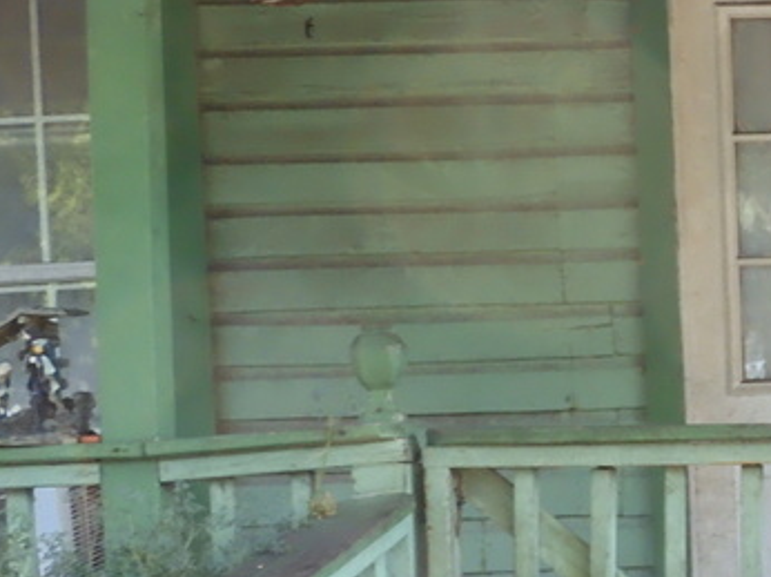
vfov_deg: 14.7
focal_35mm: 100
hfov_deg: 17.3
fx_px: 2226
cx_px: 1230
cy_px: 381
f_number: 3.4
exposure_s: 1/80
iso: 100
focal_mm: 4.3
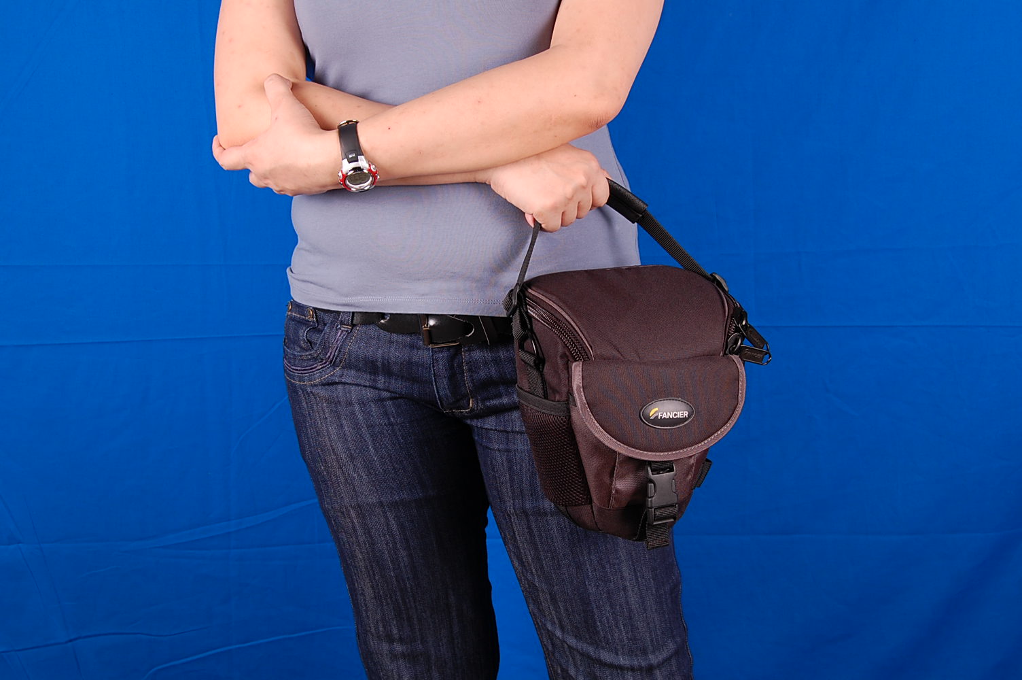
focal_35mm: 48
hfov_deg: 41.1
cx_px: 511
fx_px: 1361
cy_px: 340
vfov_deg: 28.0
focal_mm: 32
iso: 200
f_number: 8
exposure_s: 1/125
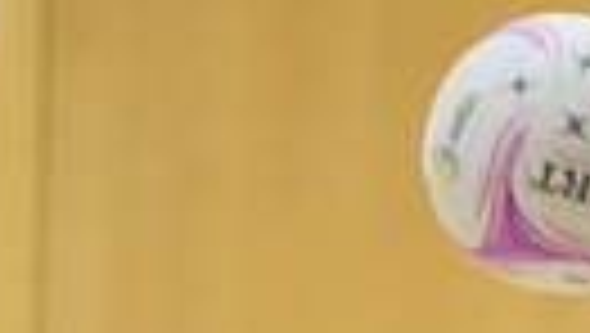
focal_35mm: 953
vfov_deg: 1.3
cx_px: 981
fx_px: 14924
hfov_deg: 2.3
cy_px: 1042
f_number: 3.2
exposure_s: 1/1000
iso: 3200
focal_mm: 165
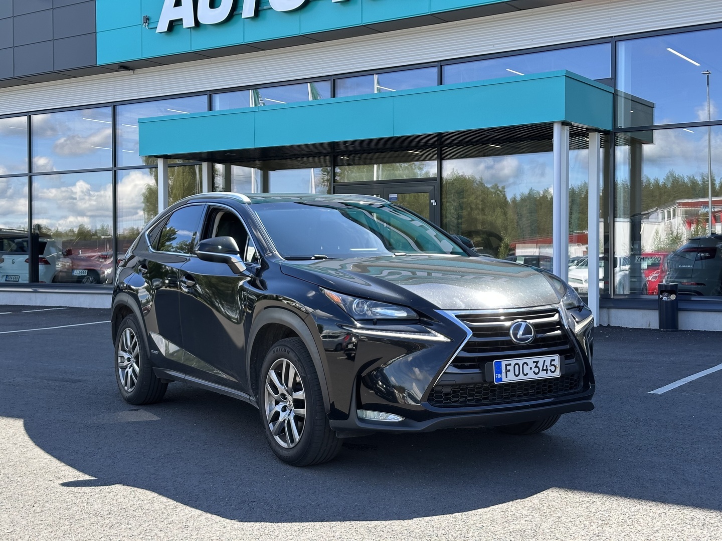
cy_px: 270
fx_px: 1001
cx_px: 361
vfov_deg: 30.3
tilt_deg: +1.1
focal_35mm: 48
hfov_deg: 39.7
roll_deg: +0.8
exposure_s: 1/496
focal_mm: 6.86
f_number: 1.78
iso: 64
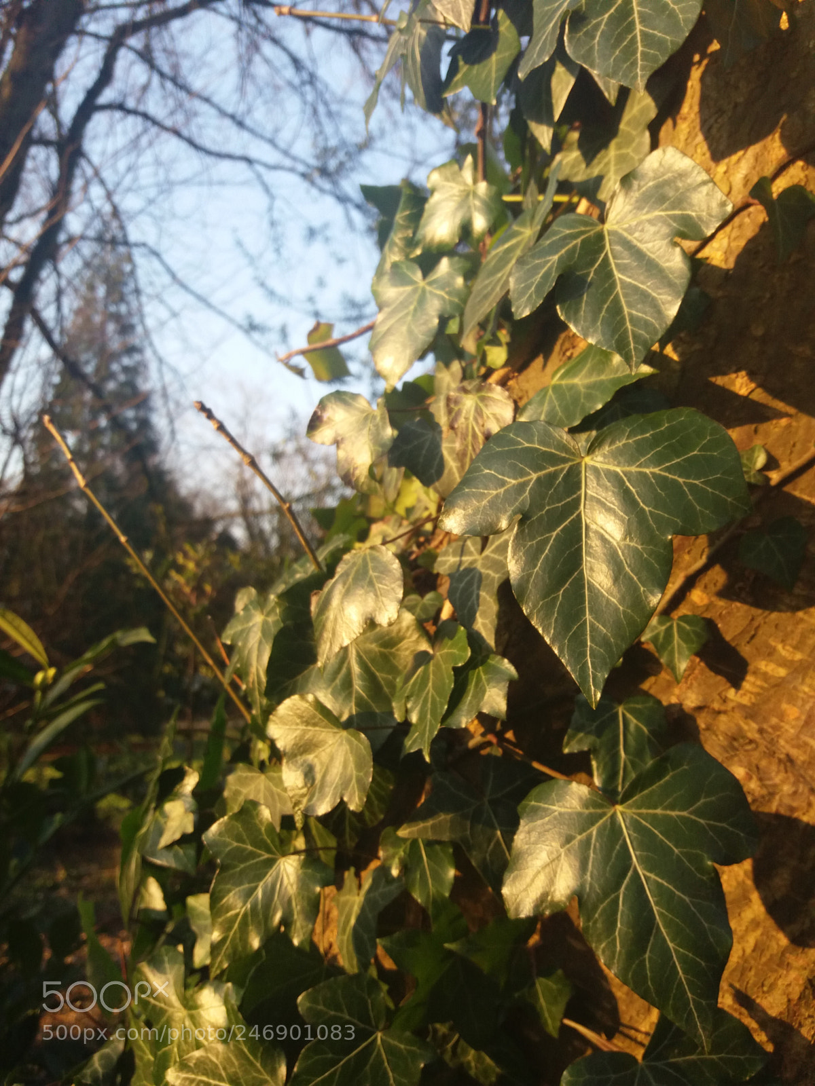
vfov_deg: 63.4
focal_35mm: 28
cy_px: 543
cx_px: 408
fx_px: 879
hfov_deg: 49.7
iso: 64
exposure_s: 1/240
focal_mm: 3.7
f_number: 1.9
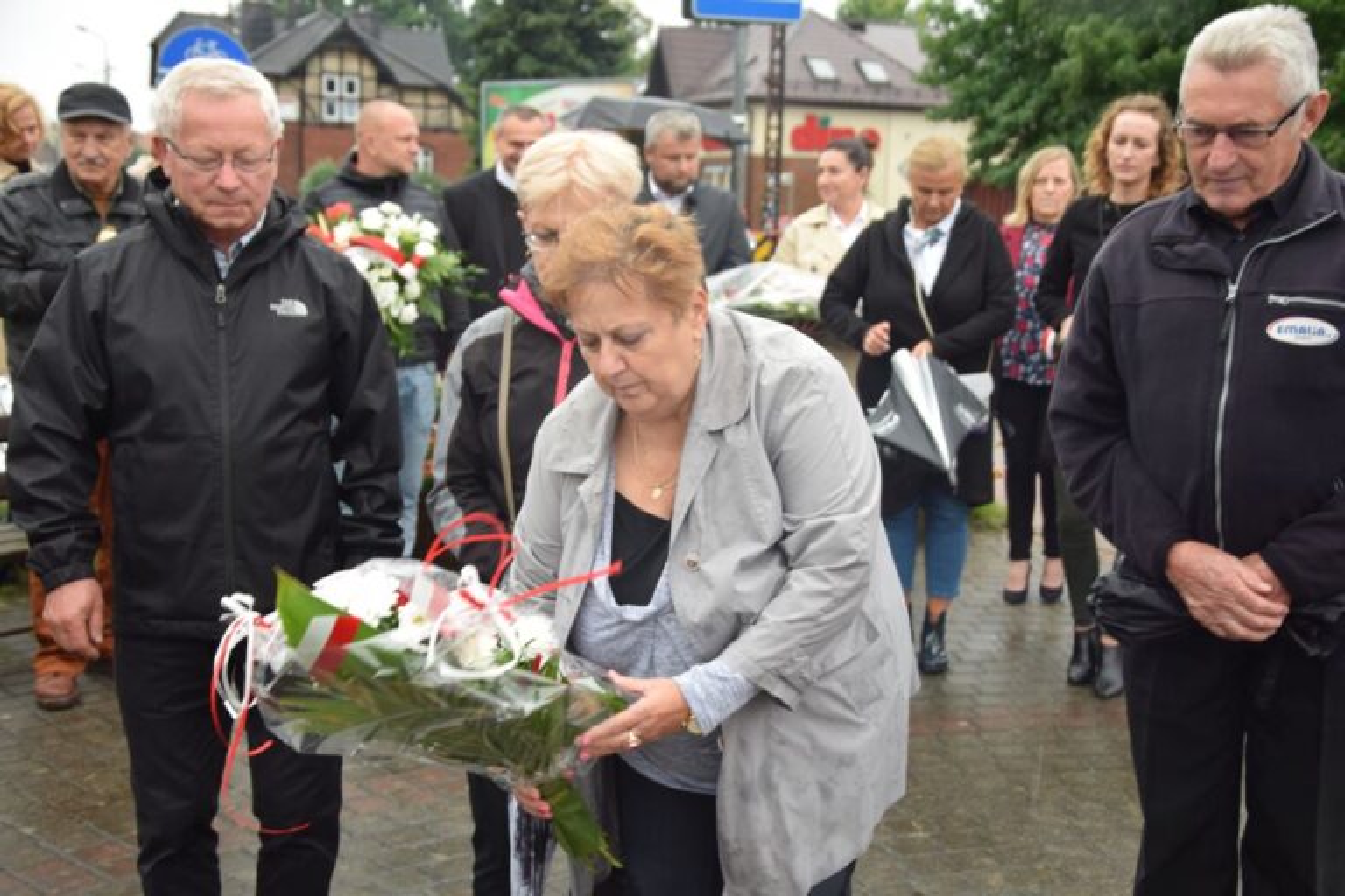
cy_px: 448
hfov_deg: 41.1
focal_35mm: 48
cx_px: 672
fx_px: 1793
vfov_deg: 28.1
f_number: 5
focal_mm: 32
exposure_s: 1/100
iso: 400
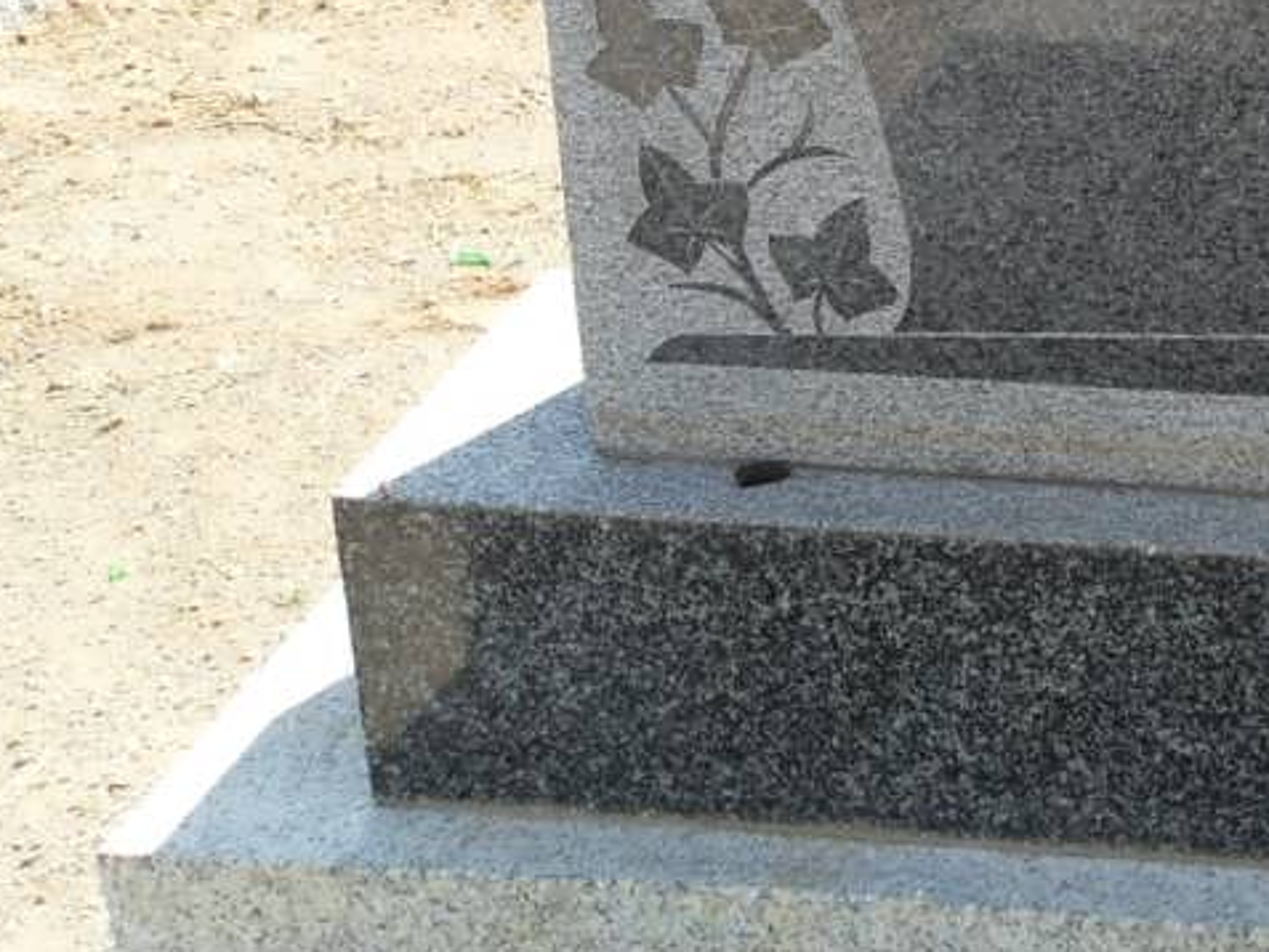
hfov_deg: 20.6
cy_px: -93
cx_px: 1578
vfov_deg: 16.3
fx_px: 3227
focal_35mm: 88
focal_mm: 6.3
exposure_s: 1/250
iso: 80
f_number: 3.5
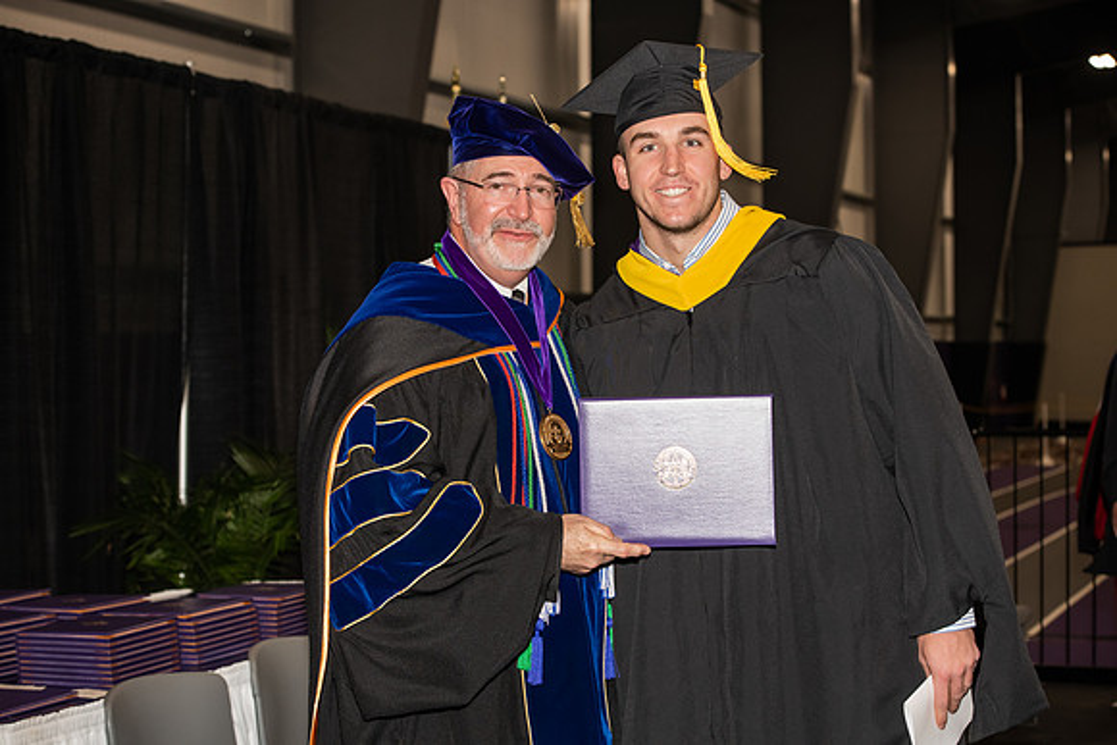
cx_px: 558
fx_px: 2172
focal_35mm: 70
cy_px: 372
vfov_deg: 19.5
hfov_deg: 28.8
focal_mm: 70
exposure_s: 1/200
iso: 1000
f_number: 5.6
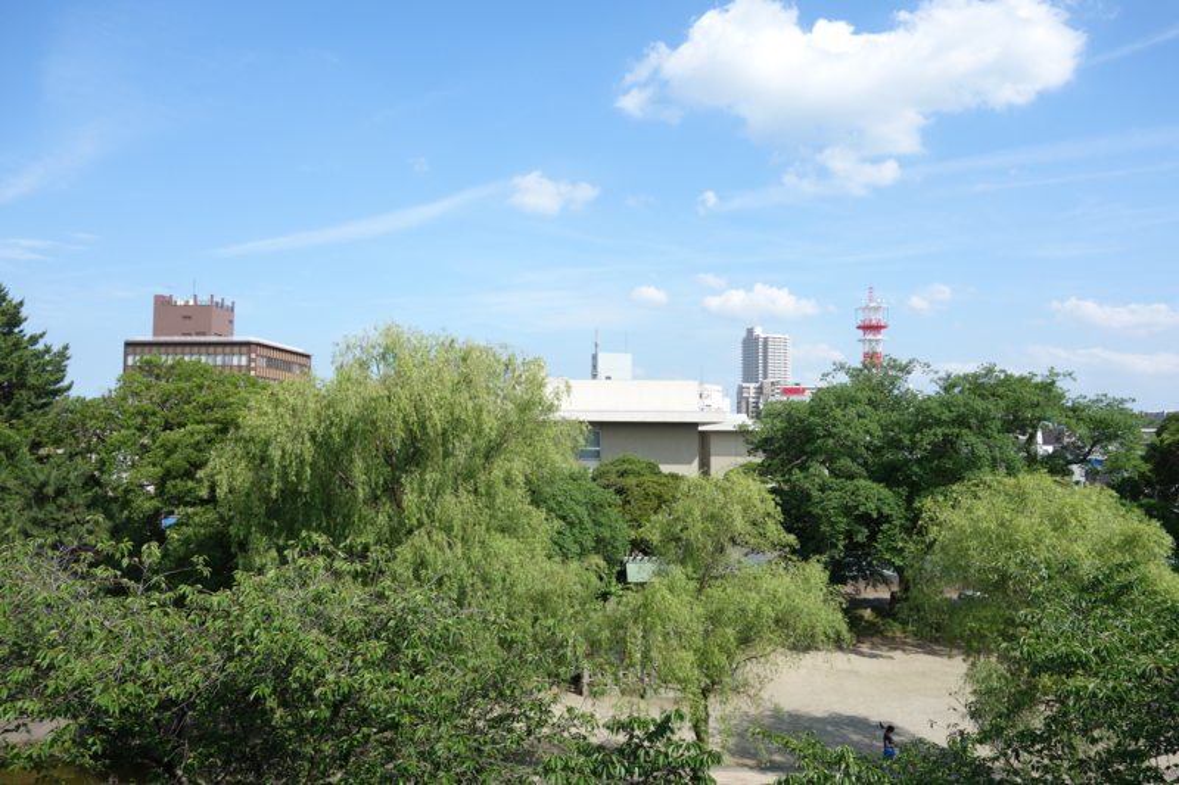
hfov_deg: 65.5
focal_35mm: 28
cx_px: 590
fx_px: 917
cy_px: 392
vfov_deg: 46.4
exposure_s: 1/400
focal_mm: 10.4
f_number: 5.6
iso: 125
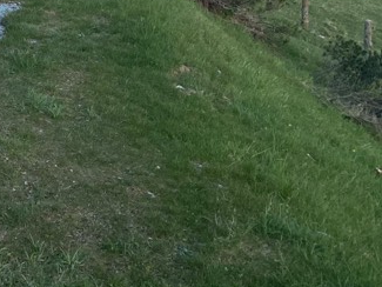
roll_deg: +0.5
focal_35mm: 80
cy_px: -122
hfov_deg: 21.9
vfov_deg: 17.0
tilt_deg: +0.0
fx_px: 883
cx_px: -119
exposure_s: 1/121
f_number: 1.8
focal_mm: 4.25
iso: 125
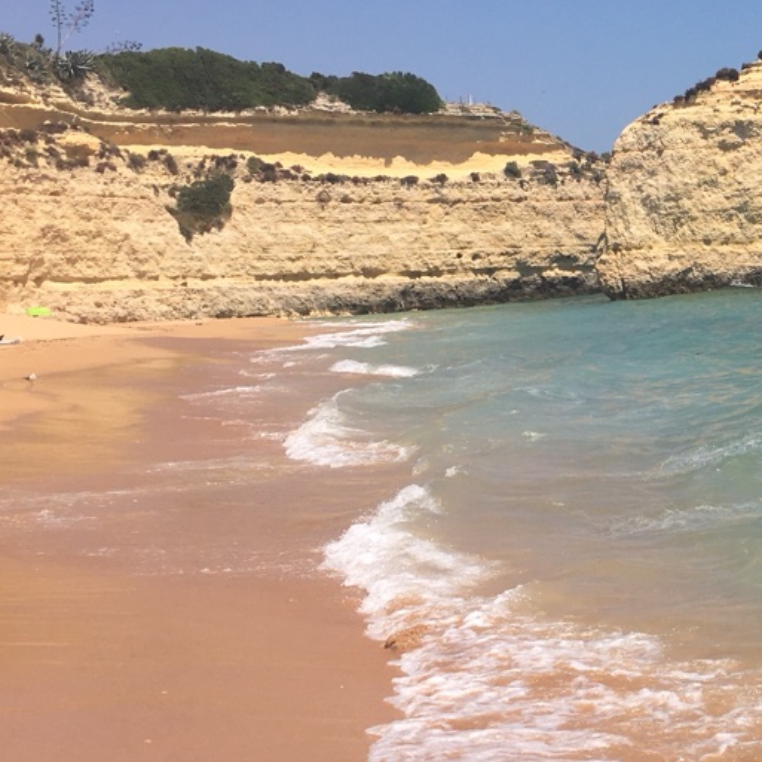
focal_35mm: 66
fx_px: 1644
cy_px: 349
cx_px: 833
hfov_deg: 24.4
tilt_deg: -1.2
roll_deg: +3.5
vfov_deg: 26.1
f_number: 2.2
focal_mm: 4.15
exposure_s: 1/2404
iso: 25
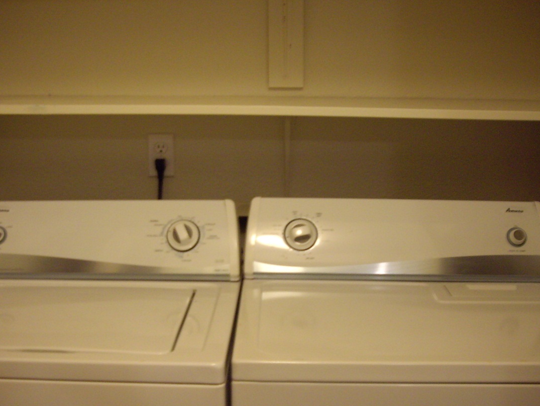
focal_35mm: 53
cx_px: 244
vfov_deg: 27.5
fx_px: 827
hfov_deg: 36.1
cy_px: 244
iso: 200
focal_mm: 6.2
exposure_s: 1/15
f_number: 2.7
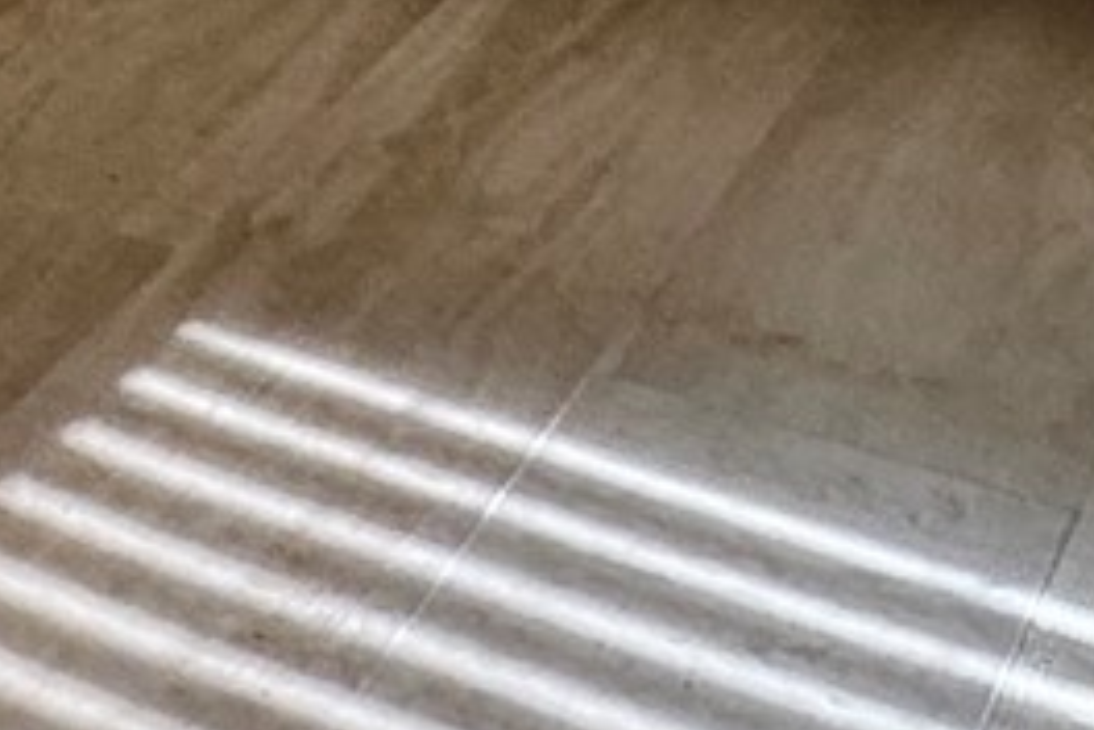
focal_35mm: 113
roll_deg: +1.4
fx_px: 3434
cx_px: -1633
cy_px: -1580
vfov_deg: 9.2
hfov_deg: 13.0
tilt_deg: +3.6
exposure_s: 1/120
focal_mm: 2.22
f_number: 2.2
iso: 200
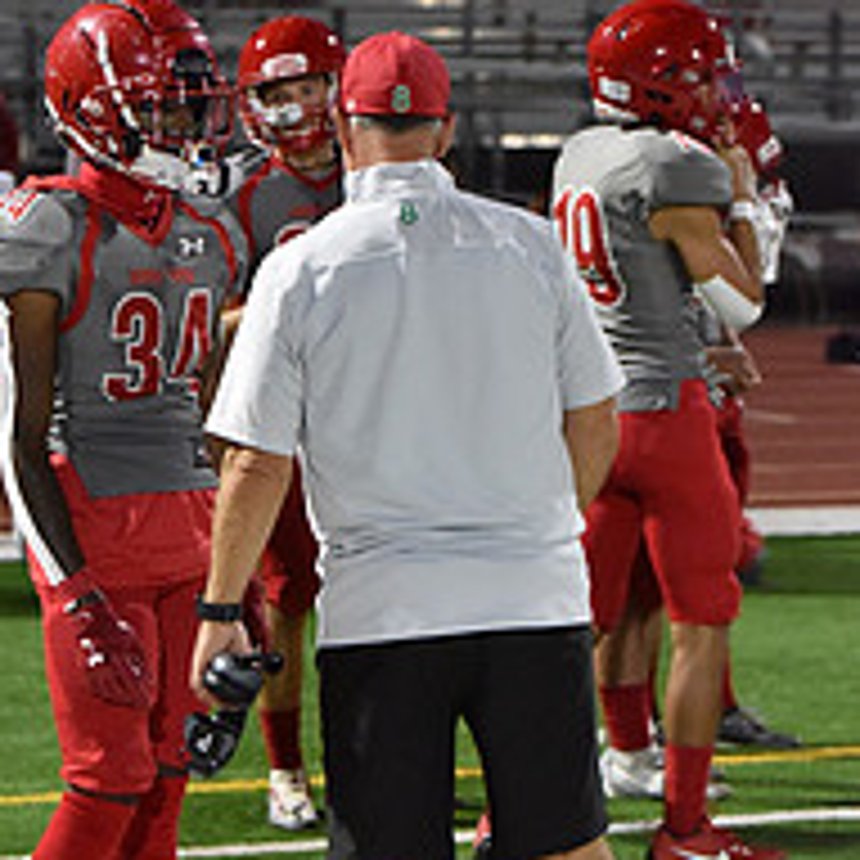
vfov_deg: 10.7
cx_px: 194
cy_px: 423
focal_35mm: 164
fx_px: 4610
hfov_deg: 10.6
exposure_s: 1/1000
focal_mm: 82
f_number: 2.8
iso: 12800
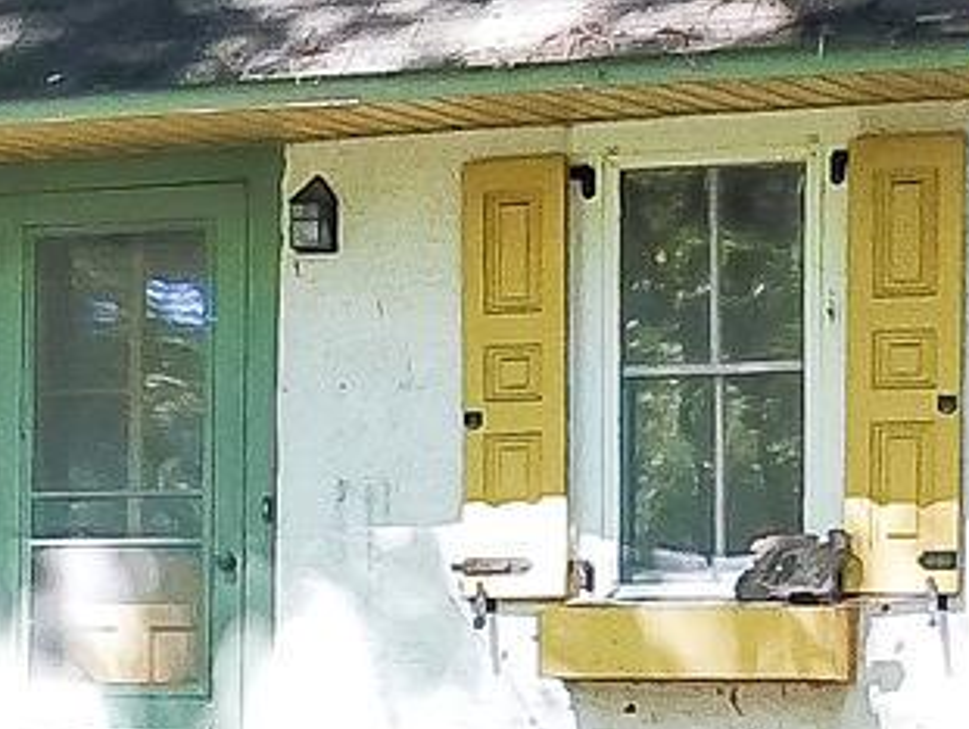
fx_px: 4792
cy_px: 592
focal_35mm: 171
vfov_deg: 8.7
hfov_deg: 10.5
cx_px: -1028
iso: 194
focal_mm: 4.73
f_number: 2.2
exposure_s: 1/25
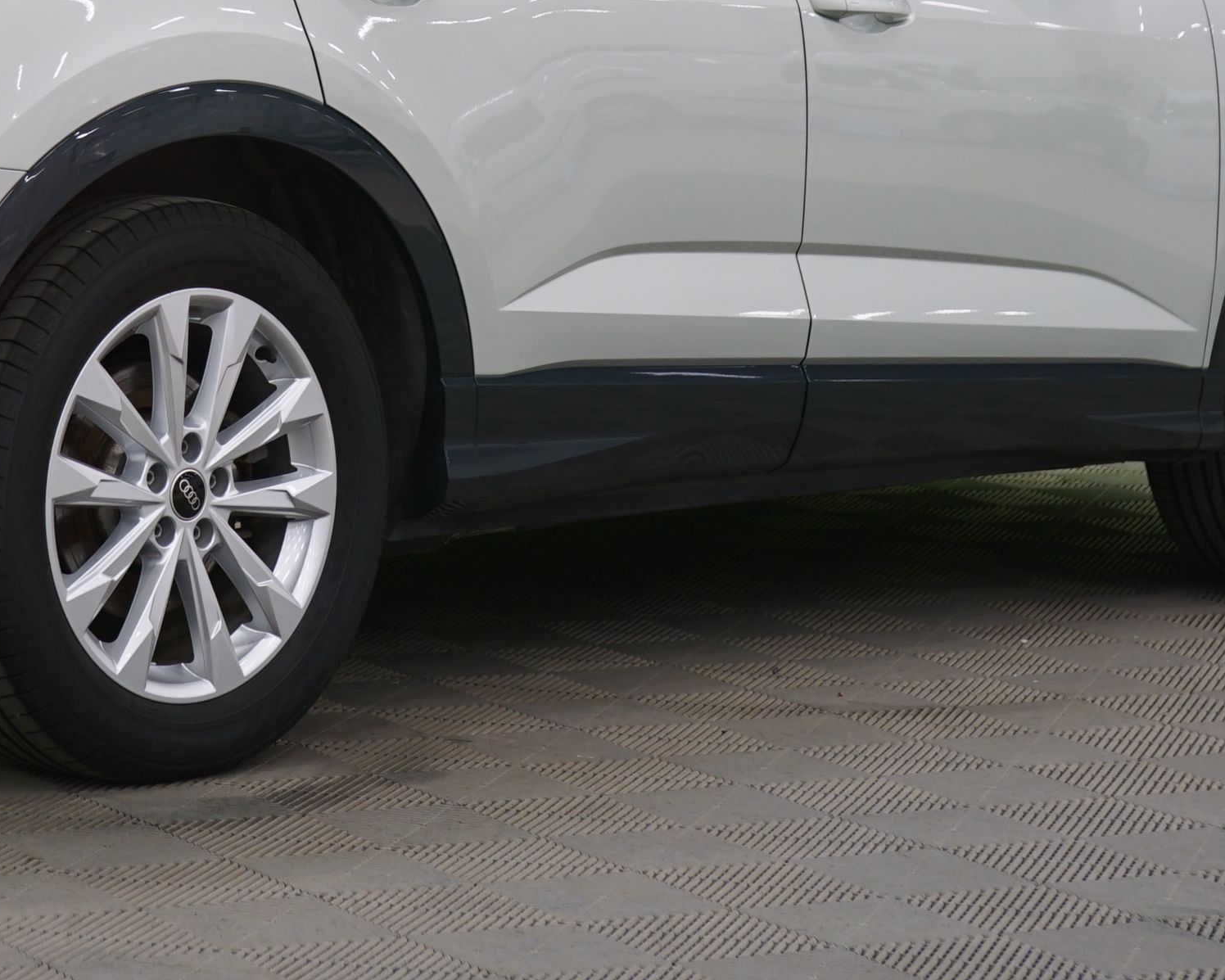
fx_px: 4387
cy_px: -41
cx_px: 250
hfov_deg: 15.8
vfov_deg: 12.6
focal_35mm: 121
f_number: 5
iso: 400
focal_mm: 49
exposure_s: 1/8
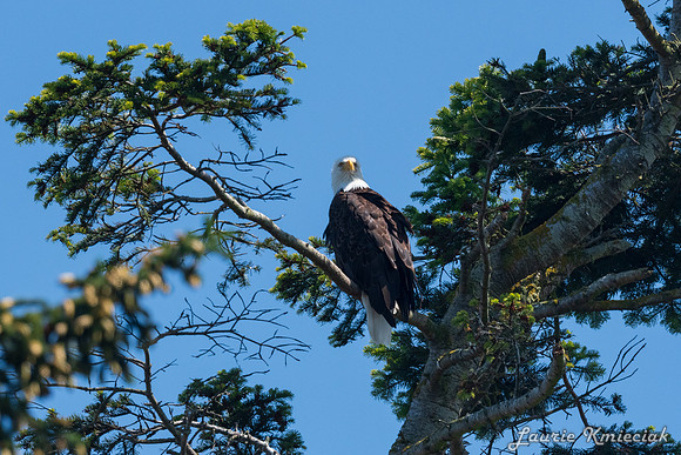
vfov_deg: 1.5
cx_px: 334
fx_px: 17544
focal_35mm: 927
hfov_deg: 2.2
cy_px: 228
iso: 800
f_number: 8
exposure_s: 1/2500
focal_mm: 500
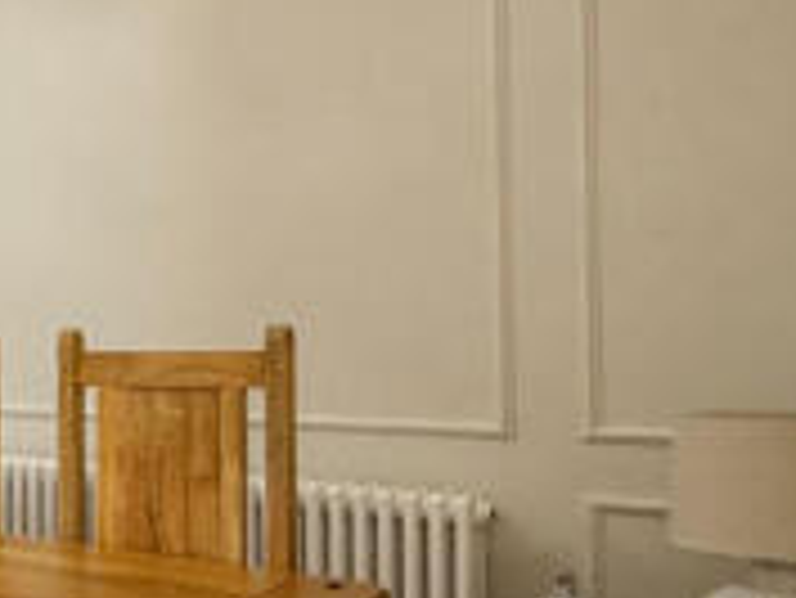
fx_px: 1058
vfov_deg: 31.5
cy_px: 348
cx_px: -313
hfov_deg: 29.9
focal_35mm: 46
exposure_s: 1/121
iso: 250
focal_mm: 2.22
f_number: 2.2
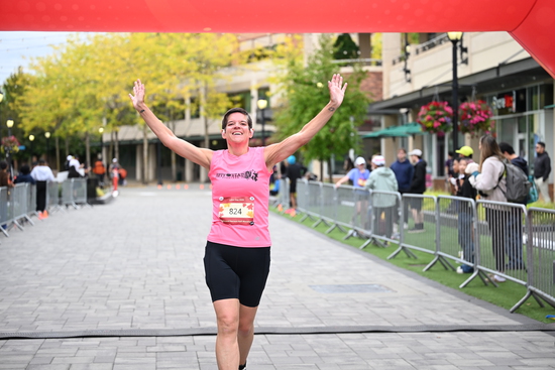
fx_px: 1079
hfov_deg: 28.8
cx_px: 278
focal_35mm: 70
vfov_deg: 19.5
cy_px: 185
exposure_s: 1/2000
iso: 640
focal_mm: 70
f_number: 2.8
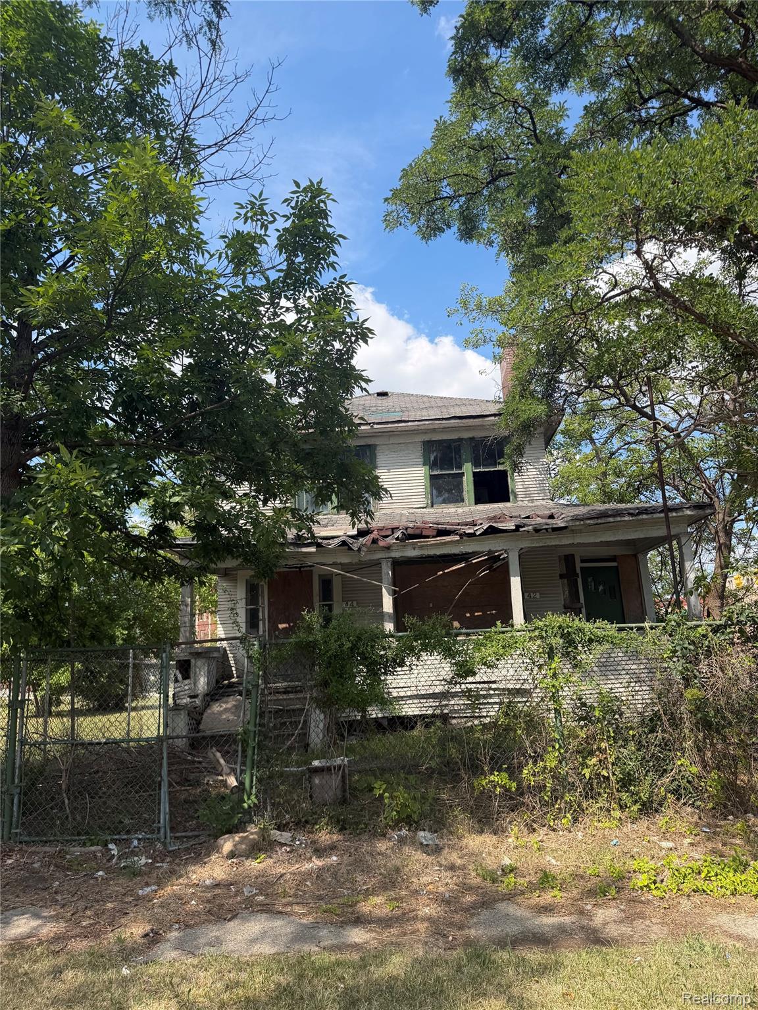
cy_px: 505
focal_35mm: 24
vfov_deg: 71.6
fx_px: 701
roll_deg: +3.0
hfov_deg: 56.8
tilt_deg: +13.4
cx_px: 379
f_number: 1.78
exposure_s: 1/2611
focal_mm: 6.76
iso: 100
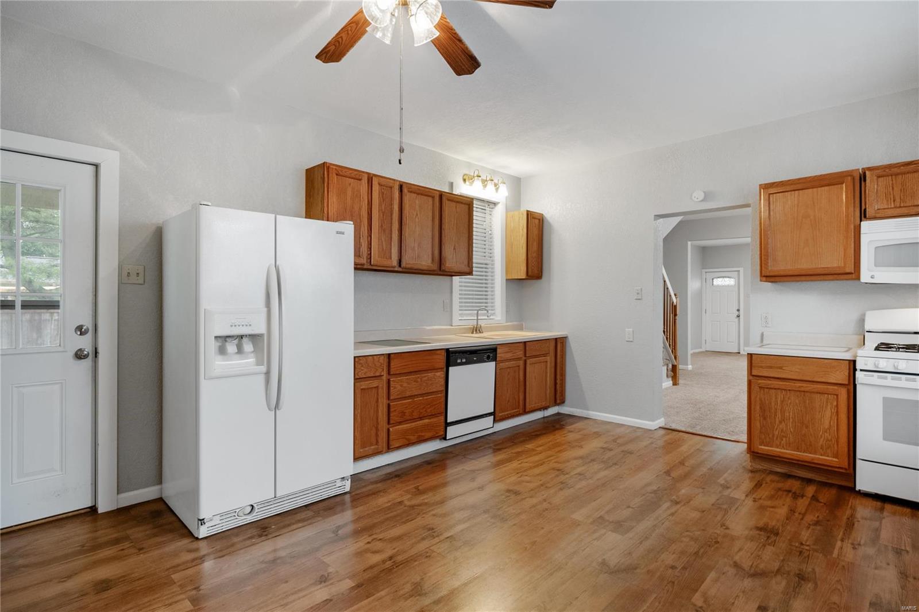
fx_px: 459
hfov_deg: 90.0
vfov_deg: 67.4
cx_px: 460
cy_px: 306
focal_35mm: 18
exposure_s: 1/1.67
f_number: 8
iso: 400
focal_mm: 9
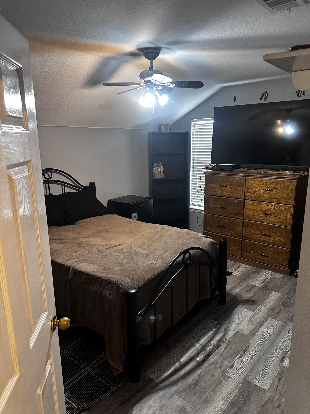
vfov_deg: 71.6
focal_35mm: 24
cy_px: 207
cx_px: 155
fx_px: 287
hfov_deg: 56.8
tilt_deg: -13.3
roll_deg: +0.5
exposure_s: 1/60
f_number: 1.78
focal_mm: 6.86
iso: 400
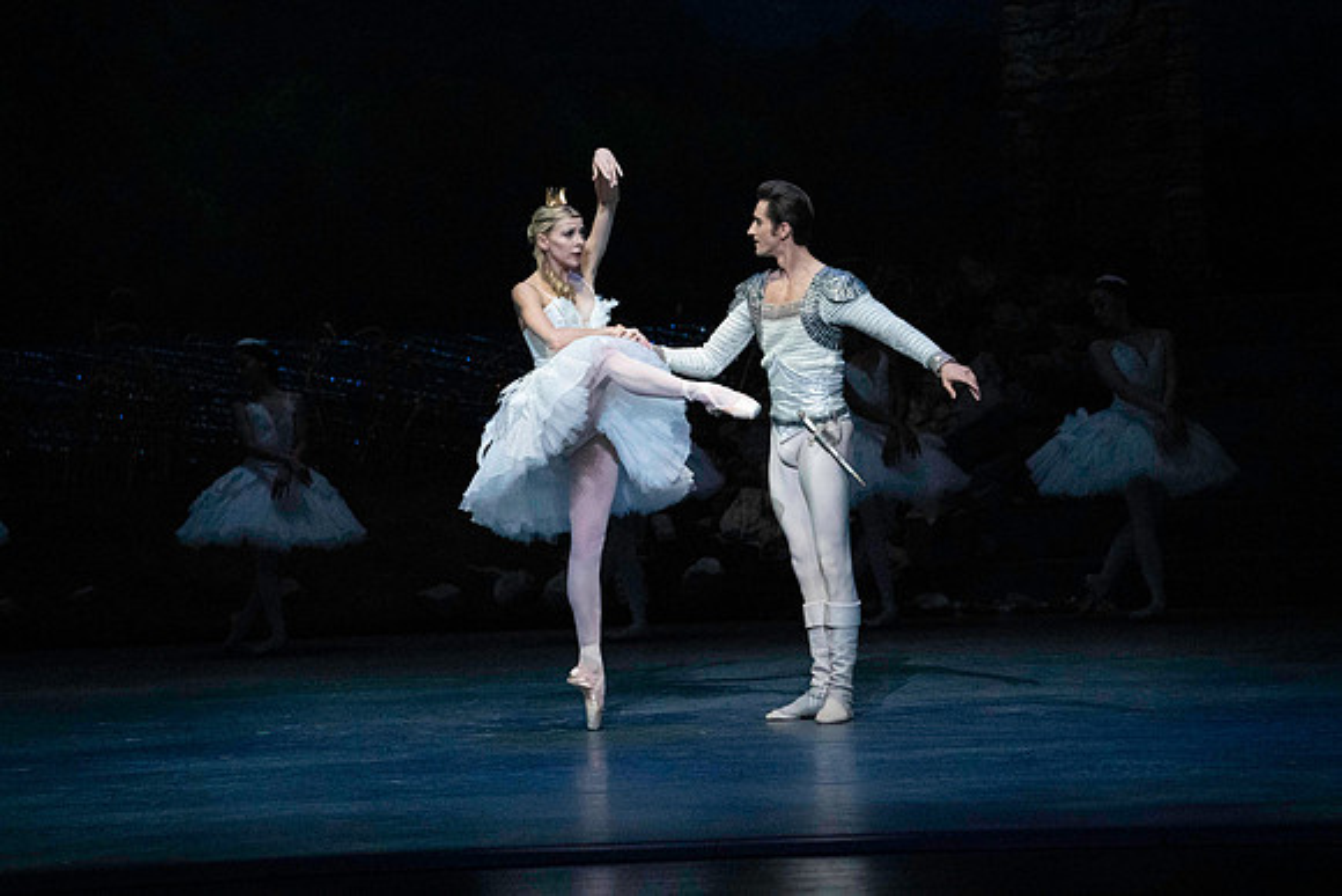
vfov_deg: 6.9
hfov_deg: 10.3
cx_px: 671
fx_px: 7457
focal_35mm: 200
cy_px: 448
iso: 25600
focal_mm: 200
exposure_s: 1/400
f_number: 5
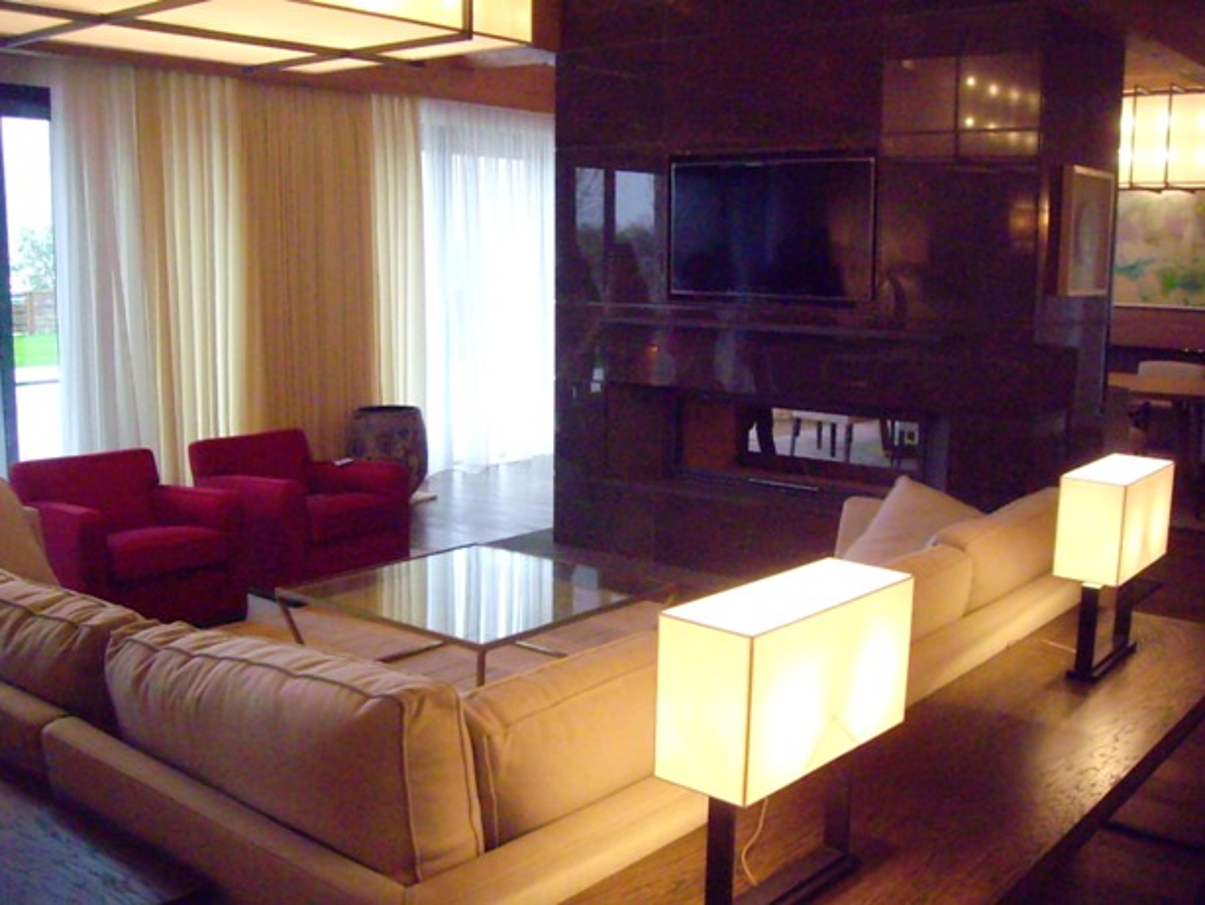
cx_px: 602
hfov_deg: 49.0
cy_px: 452
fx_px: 1323
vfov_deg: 37.7
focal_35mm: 38
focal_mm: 6.2
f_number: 2.7
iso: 800
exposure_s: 1/80
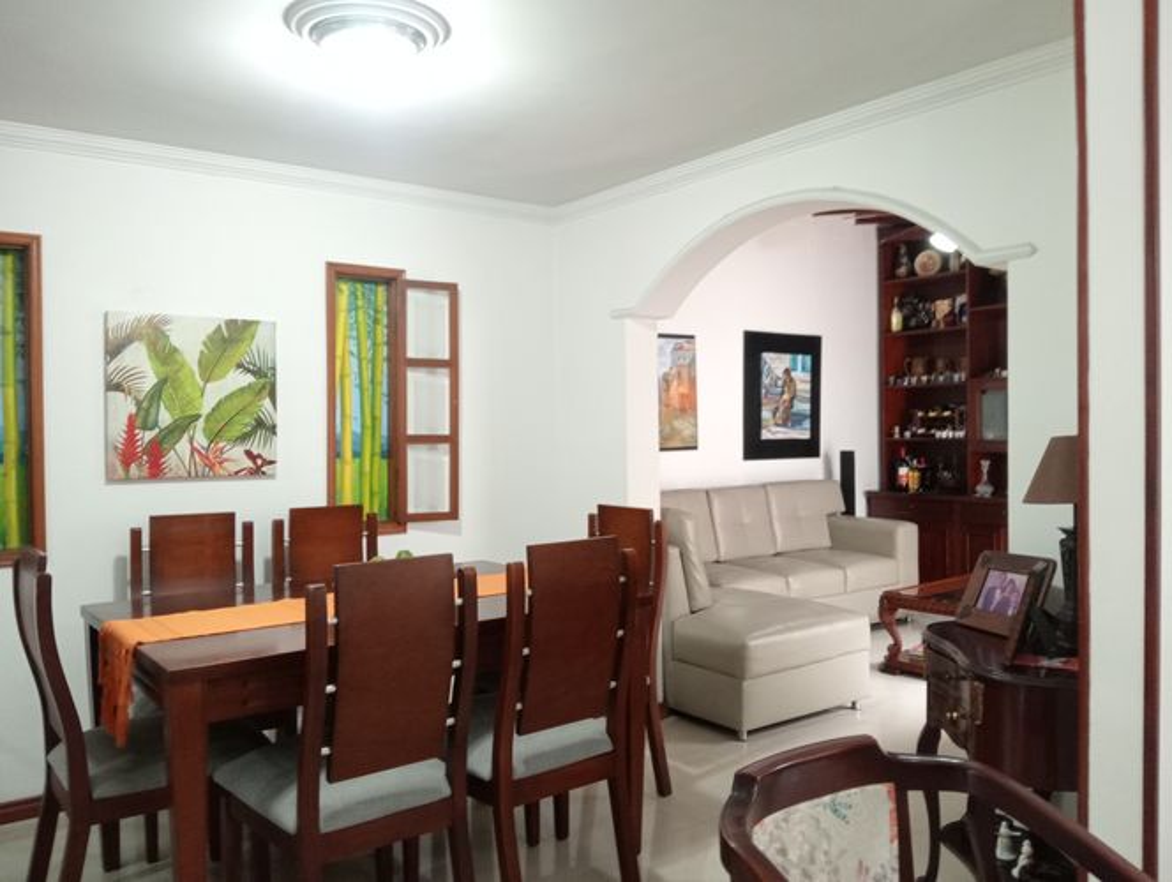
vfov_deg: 49.9
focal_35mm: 28
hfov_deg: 63.4
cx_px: 586
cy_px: 441
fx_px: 949
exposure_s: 1/25
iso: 995
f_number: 1.8
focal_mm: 3.98
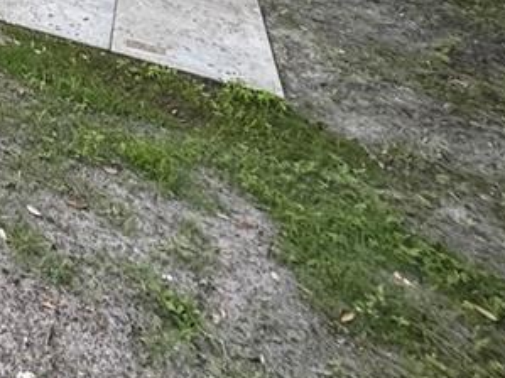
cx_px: -228
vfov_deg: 22.3
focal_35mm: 48
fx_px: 700
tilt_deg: -11.4
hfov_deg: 28.3
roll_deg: -2.8
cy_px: -250
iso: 320
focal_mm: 2.22
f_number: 2.2
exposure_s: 1/89
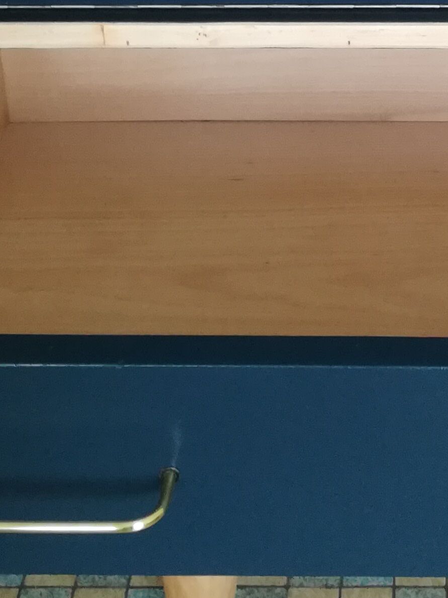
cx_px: 443
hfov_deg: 16.6
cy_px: -291
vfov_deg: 19.7
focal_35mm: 87
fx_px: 1502
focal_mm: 3.83
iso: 200
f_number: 2.2
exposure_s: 1/33.3
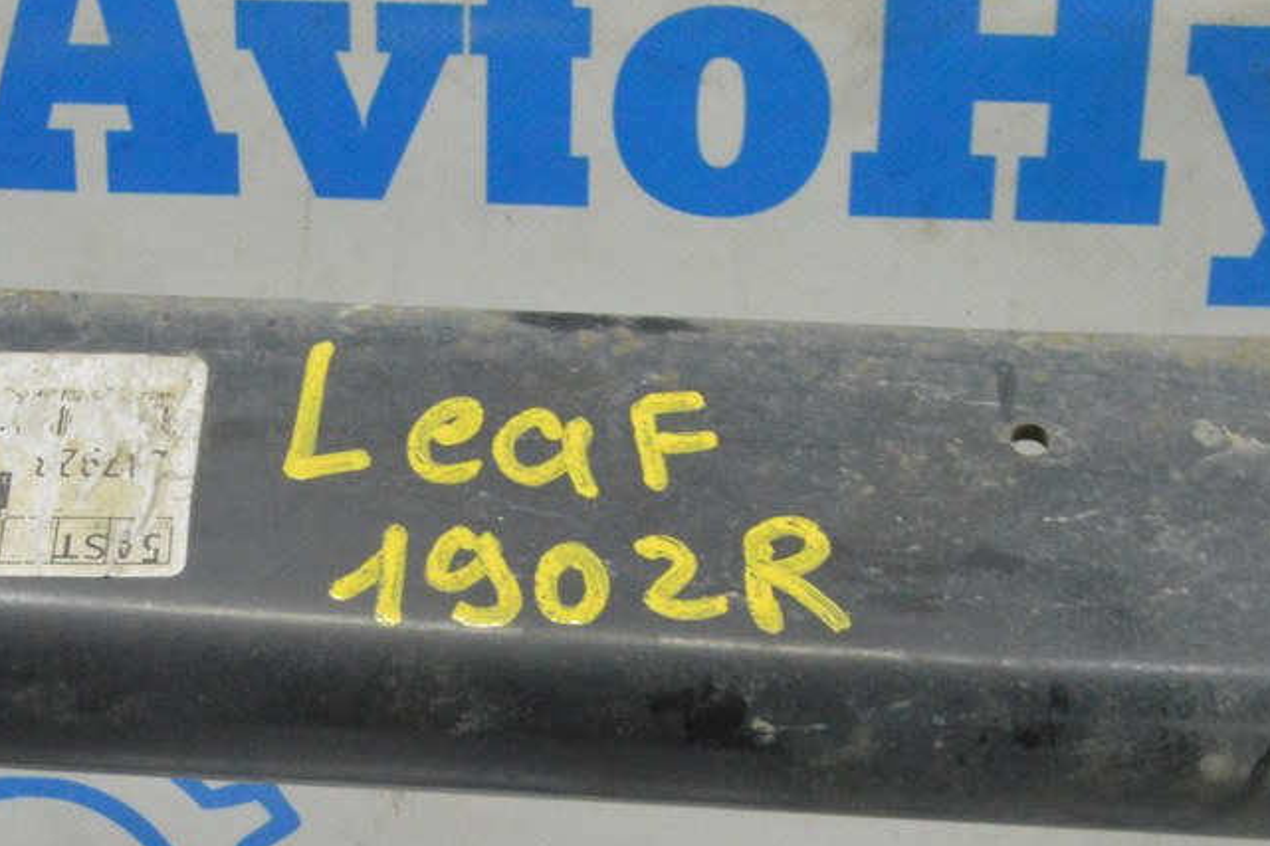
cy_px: 558
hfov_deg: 22.2
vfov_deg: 15.0
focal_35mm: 91
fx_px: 3209
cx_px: 329
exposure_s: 1/20
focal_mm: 38
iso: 6400
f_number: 20
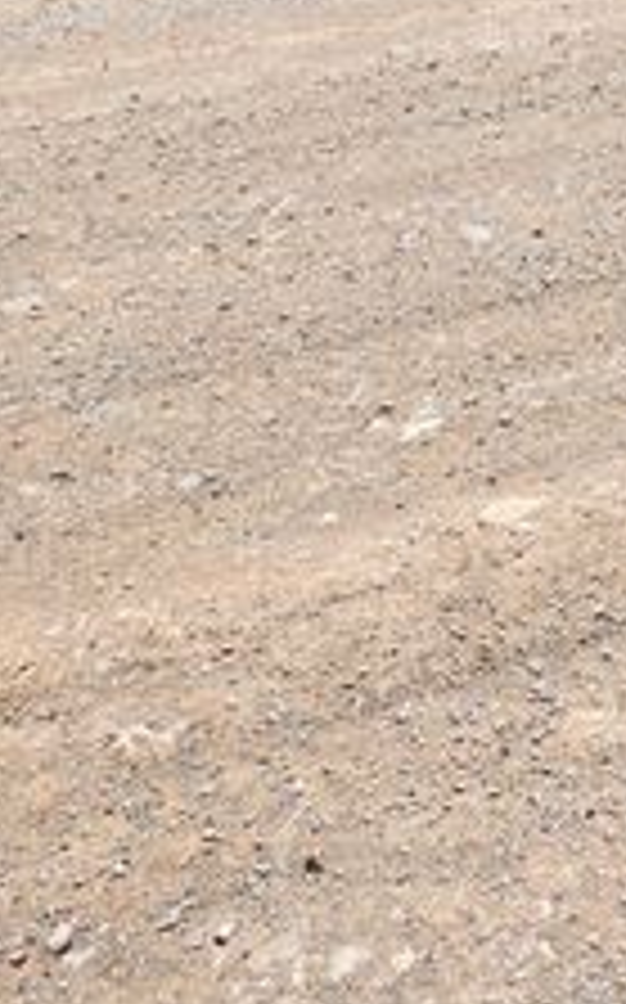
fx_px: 1997
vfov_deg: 23.2
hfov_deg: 15.5
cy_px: -475
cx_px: 1090
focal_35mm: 73
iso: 20
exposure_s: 1/1461
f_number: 1.8
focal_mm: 5.4
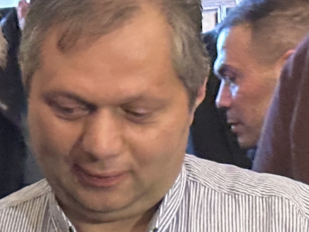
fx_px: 2357
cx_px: 84
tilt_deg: -3.8
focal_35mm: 264
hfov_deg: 7.5
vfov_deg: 5.6
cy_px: 370
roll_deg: -1.0
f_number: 1.78
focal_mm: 6.86
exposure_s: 1/33
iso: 400
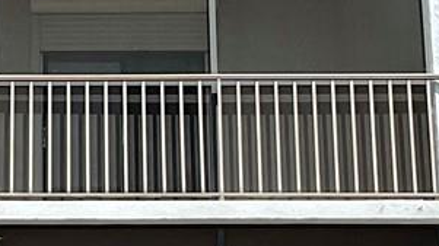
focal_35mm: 168
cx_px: 15
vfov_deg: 7.2
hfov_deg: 12.7
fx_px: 1955
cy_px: 58
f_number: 1.8
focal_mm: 3
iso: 16
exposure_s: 1/2058
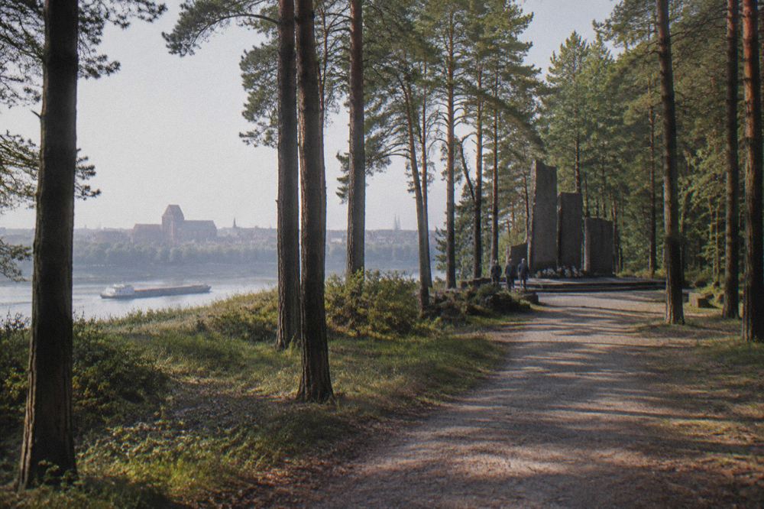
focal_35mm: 49
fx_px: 1039
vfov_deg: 27.5
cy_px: 254
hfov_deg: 40.4
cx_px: 382
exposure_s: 1/800
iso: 320
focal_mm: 49
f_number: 5.6
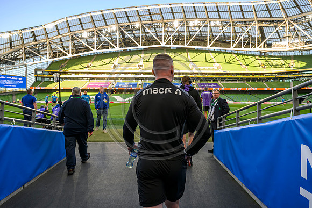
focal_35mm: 24
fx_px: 208
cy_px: 104
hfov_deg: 73.7
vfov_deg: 53.2
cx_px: 156
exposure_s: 1/200
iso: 320
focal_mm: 24
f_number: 5.6
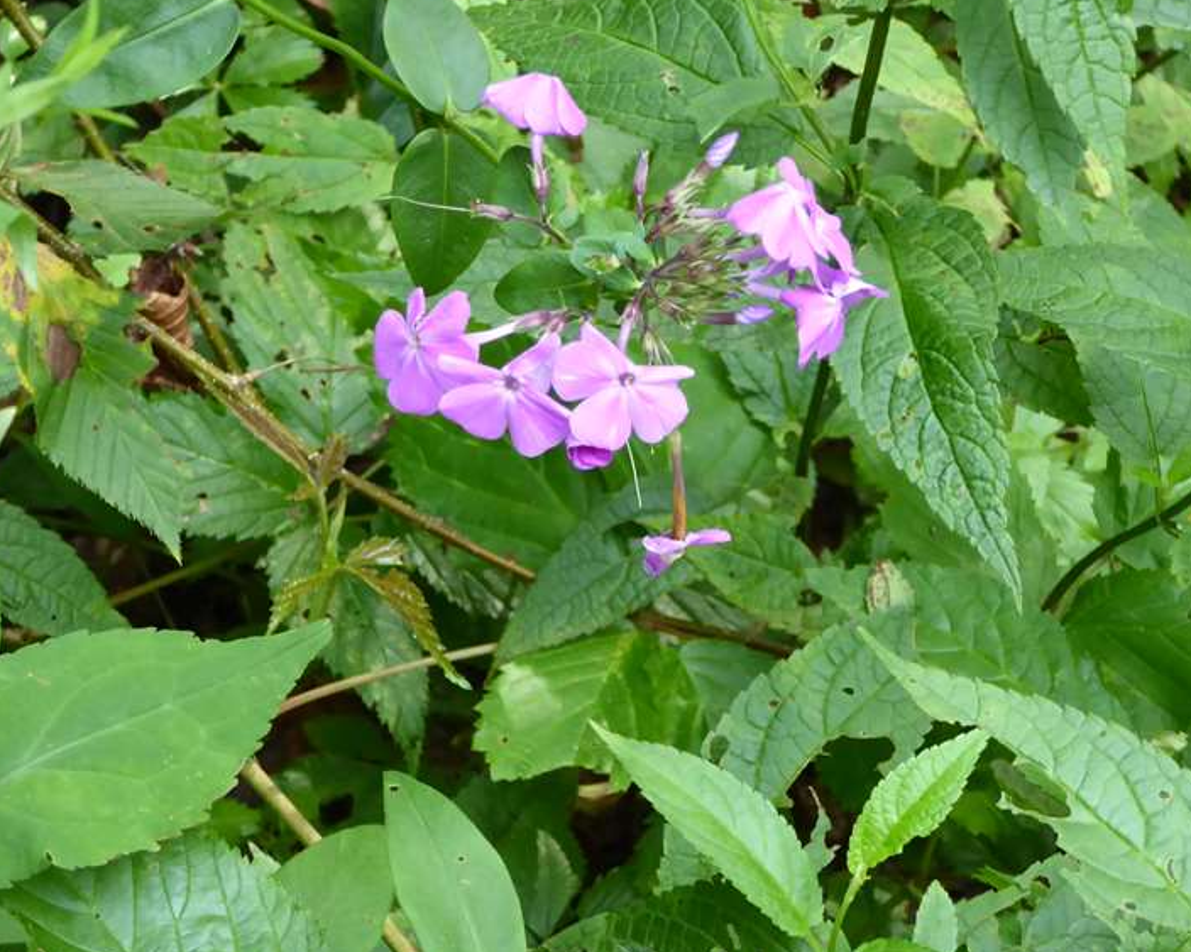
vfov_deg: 10.1
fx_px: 5392
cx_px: 606
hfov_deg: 12.6
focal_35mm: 153
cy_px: 453
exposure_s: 1/40
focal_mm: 22.3
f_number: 5.2
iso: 400
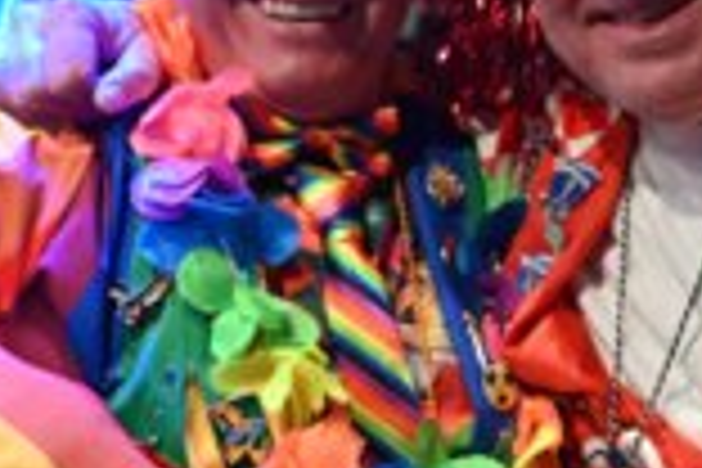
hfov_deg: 26.0
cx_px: 518
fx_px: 1501
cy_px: 189
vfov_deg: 17.7
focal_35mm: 77
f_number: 4
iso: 3200
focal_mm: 30
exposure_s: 1/30
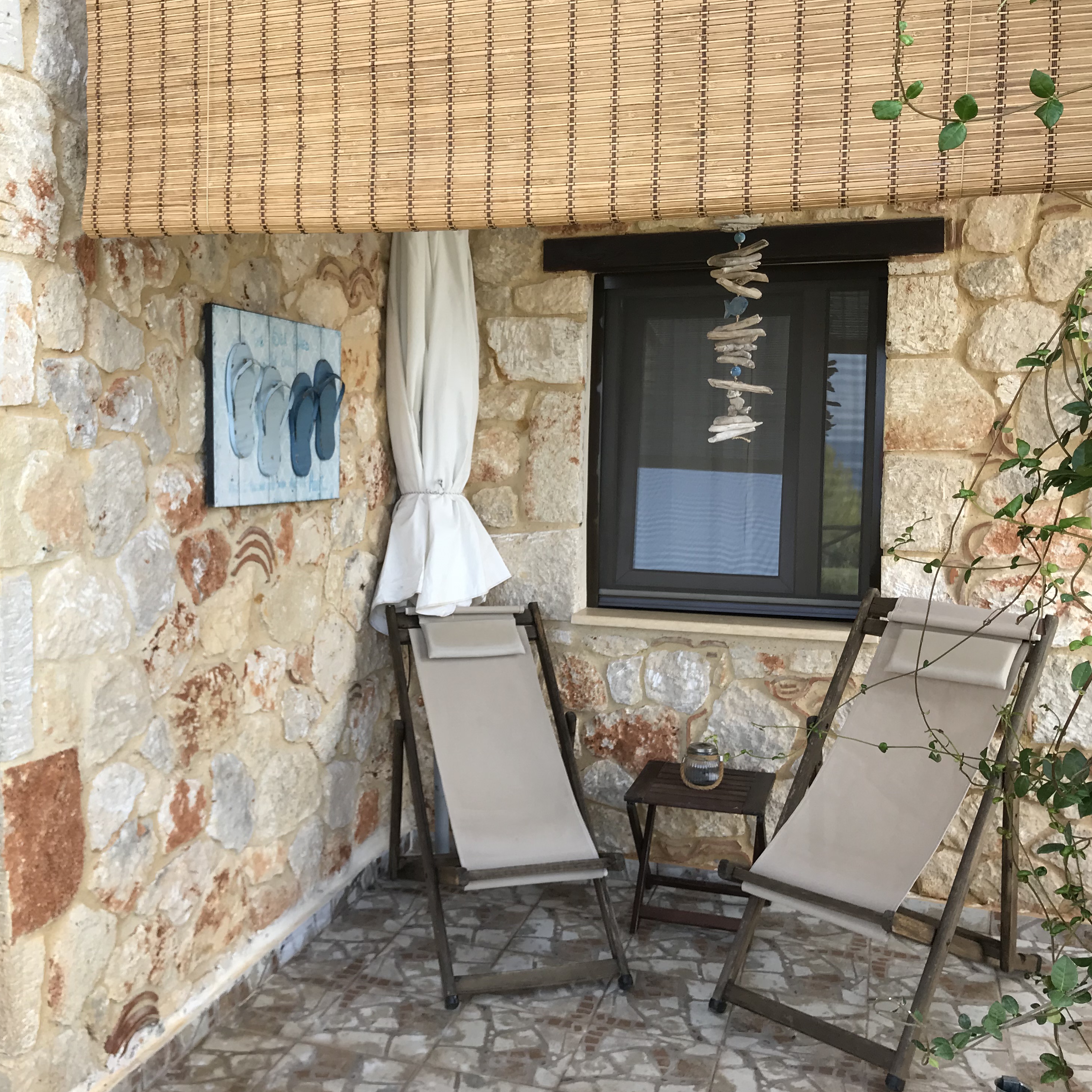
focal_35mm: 34
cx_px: 448
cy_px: 549
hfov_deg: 48.2
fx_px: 1213
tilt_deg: -6.9
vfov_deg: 48.5
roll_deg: +0.0
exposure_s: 1/352
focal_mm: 3.99
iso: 20
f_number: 1.8
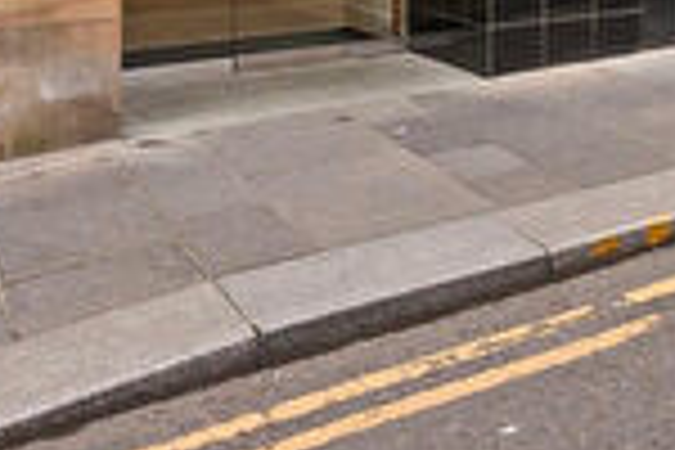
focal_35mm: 56
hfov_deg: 29.3
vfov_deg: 21.3
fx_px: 1050
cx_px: 860
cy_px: -176
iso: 800
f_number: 5.6
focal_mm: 12
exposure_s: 1/160
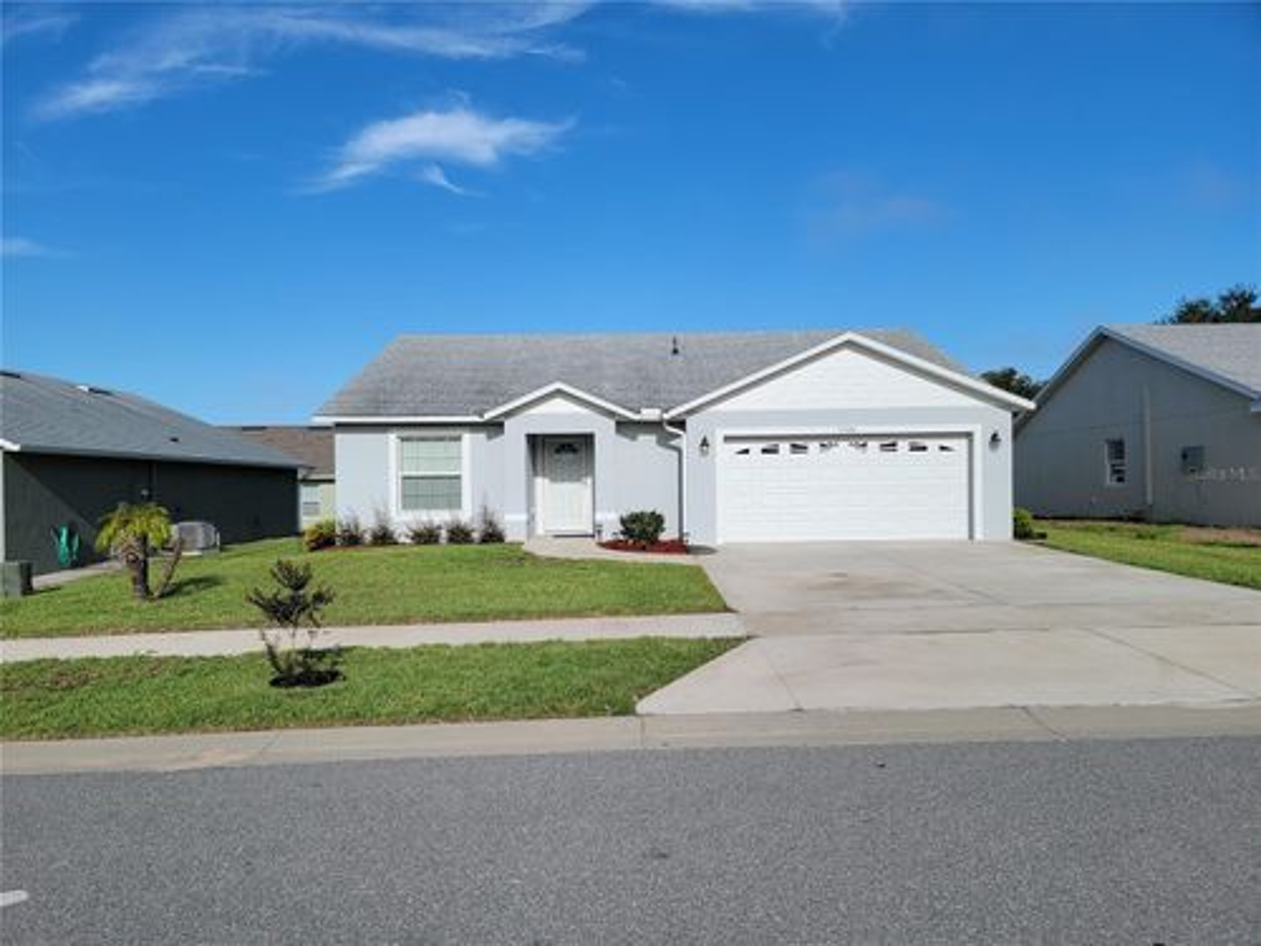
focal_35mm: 24
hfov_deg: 71.6
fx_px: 874
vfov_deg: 56.8
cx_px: 630
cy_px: 473
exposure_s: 1/1232
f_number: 1.8
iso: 16
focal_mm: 6.7
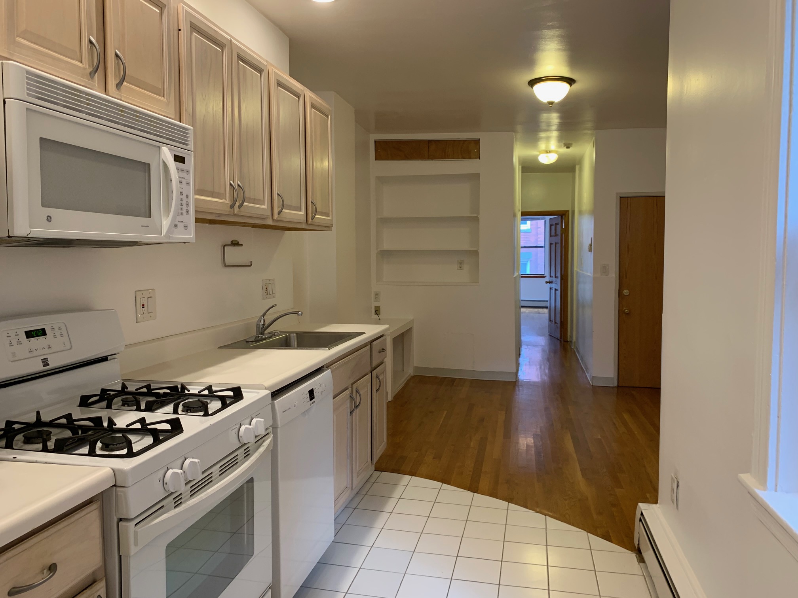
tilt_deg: -2.9
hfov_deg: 67.3
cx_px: 399
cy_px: 299
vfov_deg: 53.1
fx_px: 599
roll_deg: +0.7
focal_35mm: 26
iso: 100
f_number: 1.8
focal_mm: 4.25
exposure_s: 1/60
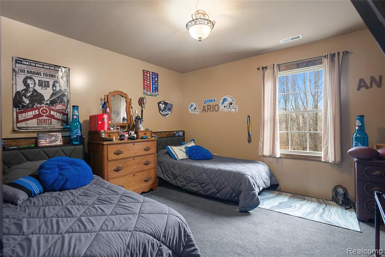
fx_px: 321
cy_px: 128
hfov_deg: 61.9
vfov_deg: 43.6
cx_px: 192
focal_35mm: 30
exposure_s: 1/1.25
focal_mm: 30
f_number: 9
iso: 320
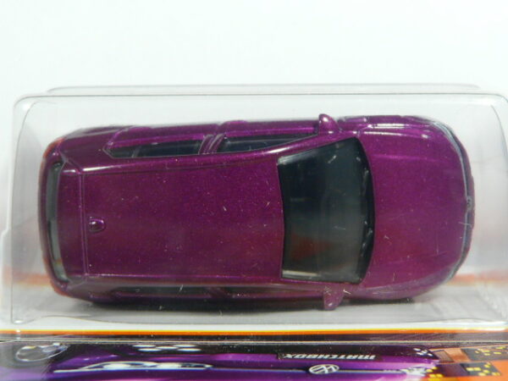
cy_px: 190
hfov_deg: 29.8
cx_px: 254
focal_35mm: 65
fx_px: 954
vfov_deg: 22.6
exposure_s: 1/40
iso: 125
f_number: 3.2
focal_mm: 6.7
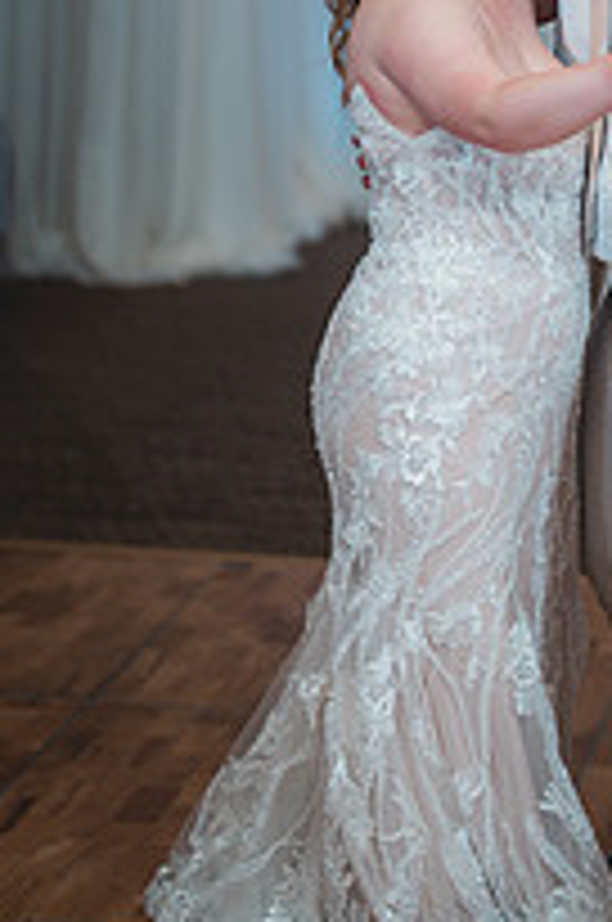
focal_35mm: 110
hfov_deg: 12.3
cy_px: 112
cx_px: 531
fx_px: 2814
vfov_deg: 18.3
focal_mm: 50
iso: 80
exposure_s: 1/250
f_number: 1.2
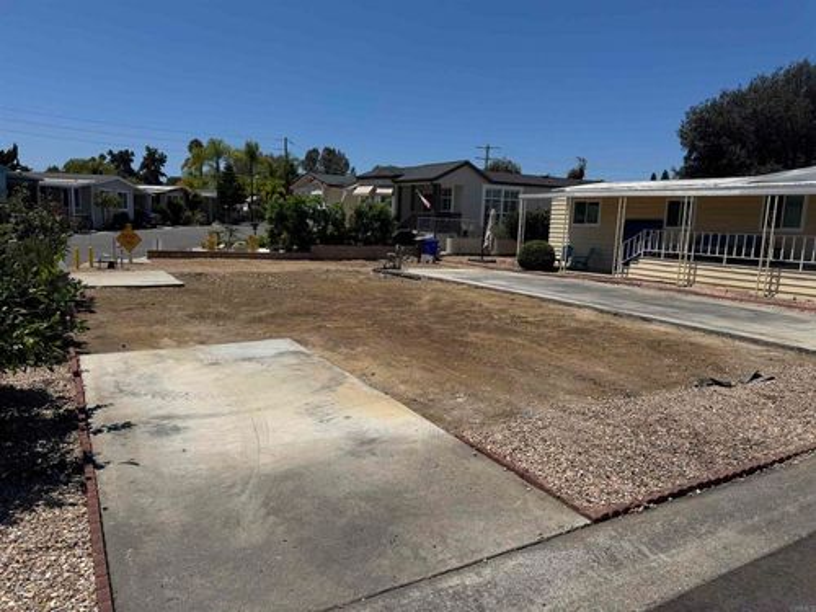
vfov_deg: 56.8
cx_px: 408
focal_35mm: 24
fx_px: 566
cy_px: 306
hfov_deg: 71.6
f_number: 1.78
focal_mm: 6.76
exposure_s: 1/7937
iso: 80
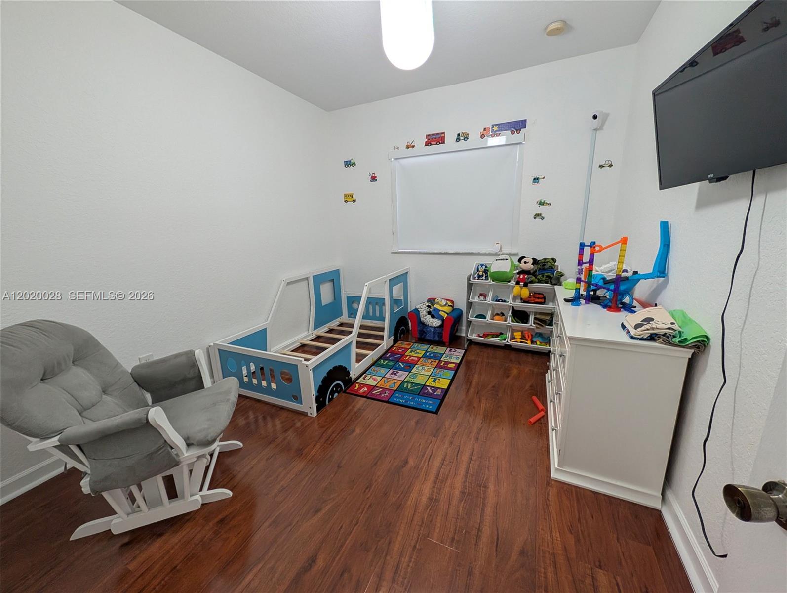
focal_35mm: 12
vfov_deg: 94.6
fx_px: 273
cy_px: 296
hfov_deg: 110.5
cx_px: 394
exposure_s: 1/34.5
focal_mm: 2.02
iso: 180
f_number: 1.7
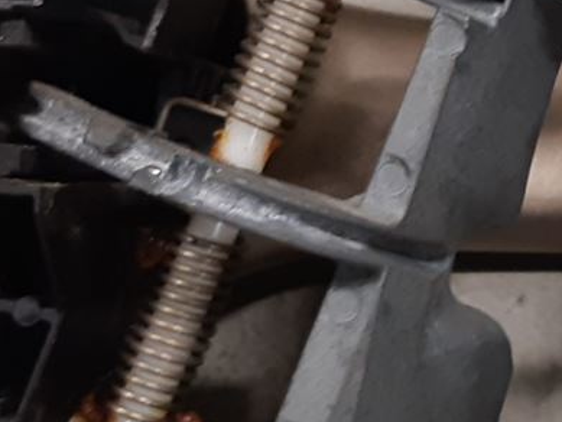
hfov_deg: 14.0
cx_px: 657
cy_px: 171
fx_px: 2225
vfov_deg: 10.8
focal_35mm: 137
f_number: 1.7
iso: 100
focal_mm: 3.93
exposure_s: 1/50
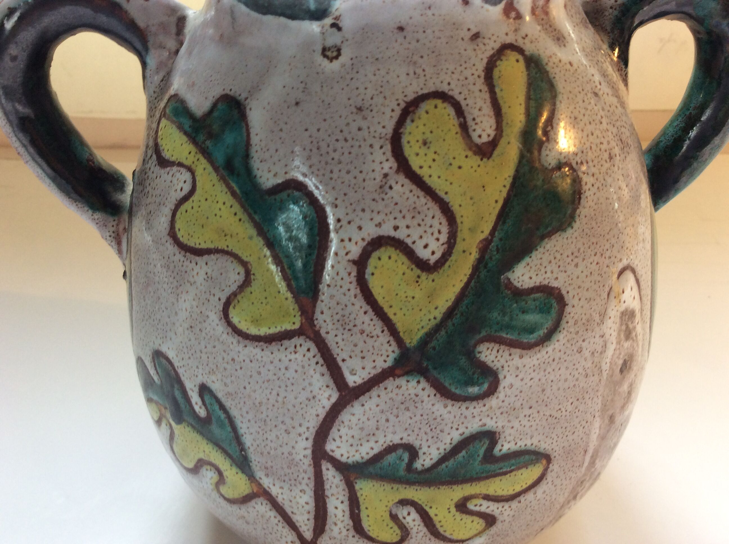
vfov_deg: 44.1
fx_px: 673
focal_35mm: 32
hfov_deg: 56.9
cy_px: 272
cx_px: 364
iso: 40
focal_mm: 3.3
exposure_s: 1/25
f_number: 2.4
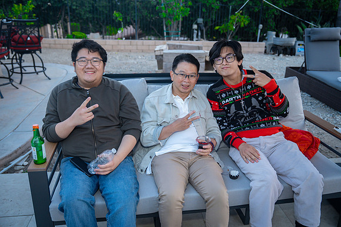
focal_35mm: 31
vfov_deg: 42.3
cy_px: 114
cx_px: 170
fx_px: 294
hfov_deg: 60.3
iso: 640
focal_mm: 31
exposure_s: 1/160
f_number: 2.8
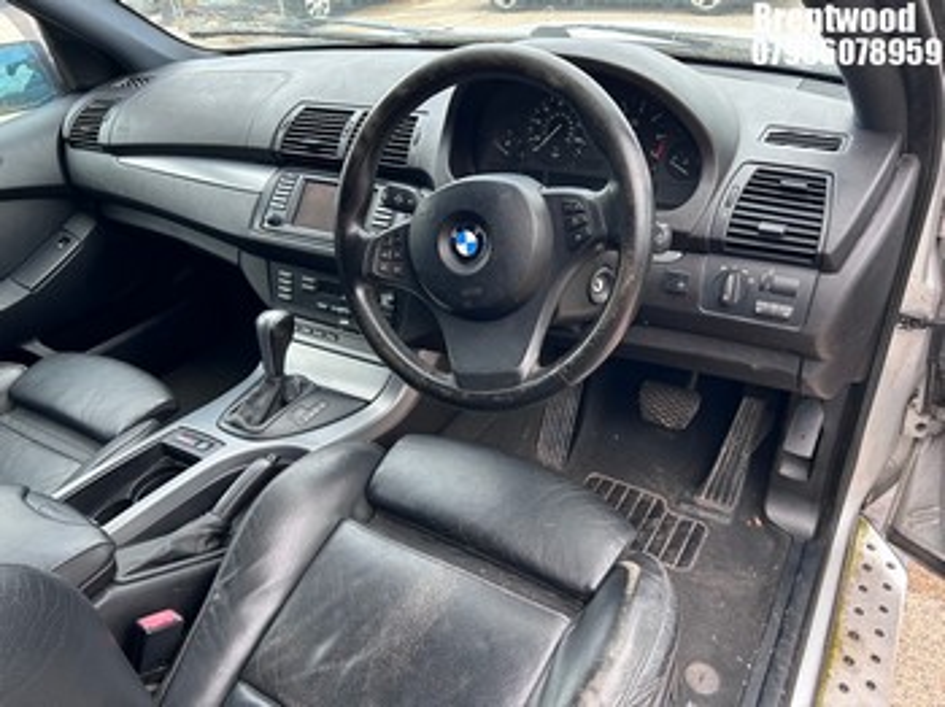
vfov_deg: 53.0
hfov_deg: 67.3
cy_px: 354
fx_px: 709
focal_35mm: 26
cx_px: 472
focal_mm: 5.7
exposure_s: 1/121
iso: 40
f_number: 1.5
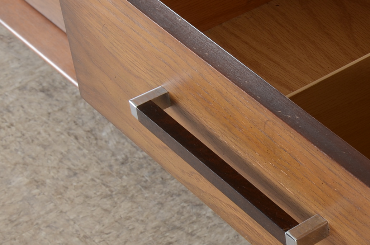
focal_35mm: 161
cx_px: 424
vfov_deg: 8.5
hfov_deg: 12.5
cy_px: 148
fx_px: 1653
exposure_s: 1/160
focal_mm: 45
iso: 125
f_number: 11
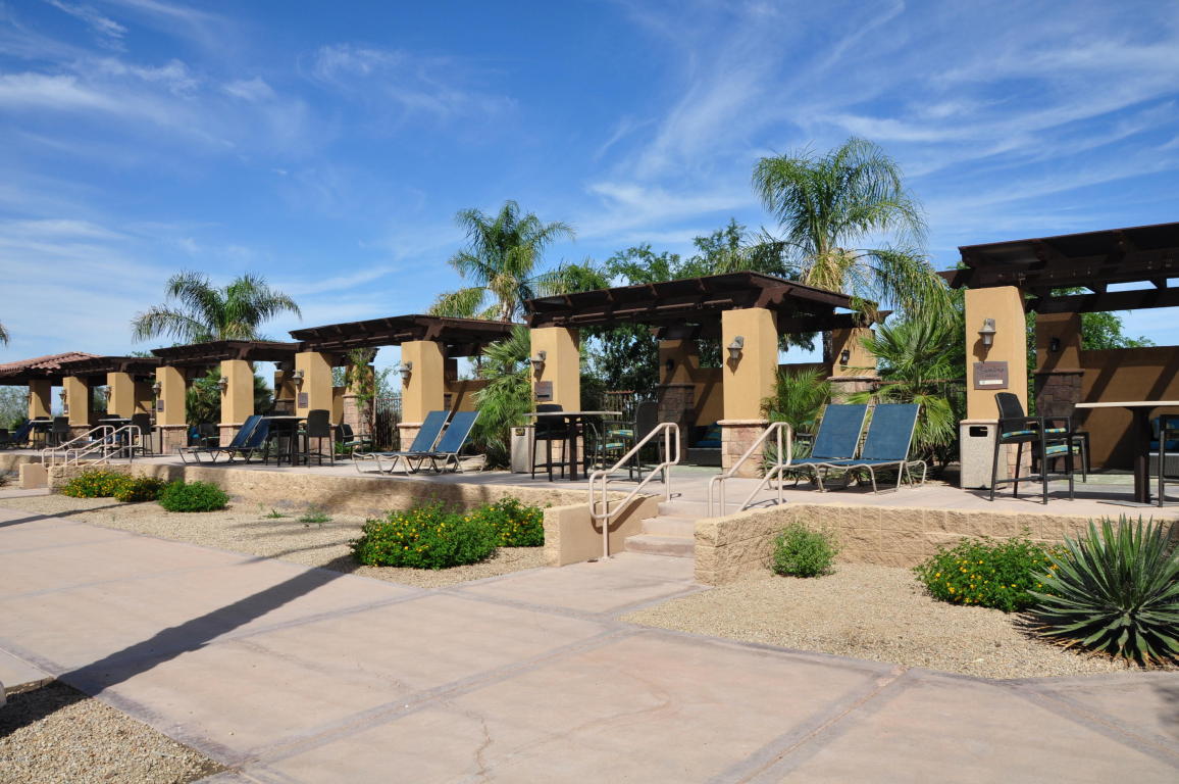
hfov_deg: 67.4
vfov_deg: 47.8
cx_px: 590
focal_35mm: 27
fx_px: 883
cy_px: 392
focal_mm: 18
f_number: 10
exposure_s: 1/400
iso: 200
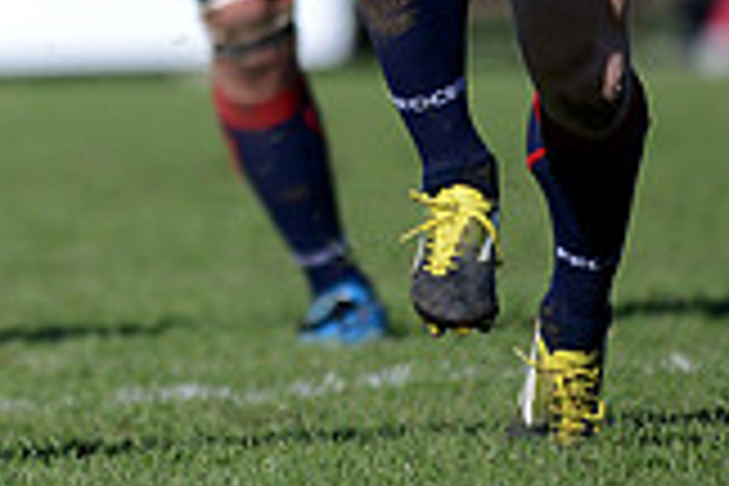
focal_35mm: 1501
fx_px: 30393
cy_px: -313
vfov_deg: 0.9
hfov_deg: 1.4
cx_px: -194
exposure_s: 1/3200
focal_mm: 420
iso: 400
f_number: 4
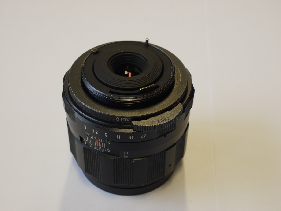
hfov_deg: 32.2
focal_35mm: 60
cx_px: 140
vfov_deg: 24.4
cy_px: 106
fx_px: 487
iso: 400
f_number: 9
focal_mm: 30
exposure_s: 1/25
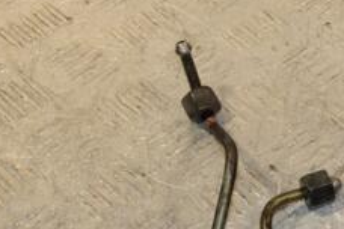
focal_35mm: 150
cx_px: 386
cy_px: 146
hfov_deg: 13.4
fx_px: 1433
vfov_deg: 9.1
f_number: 6.3
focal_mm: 38
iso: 800
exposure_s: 1/200
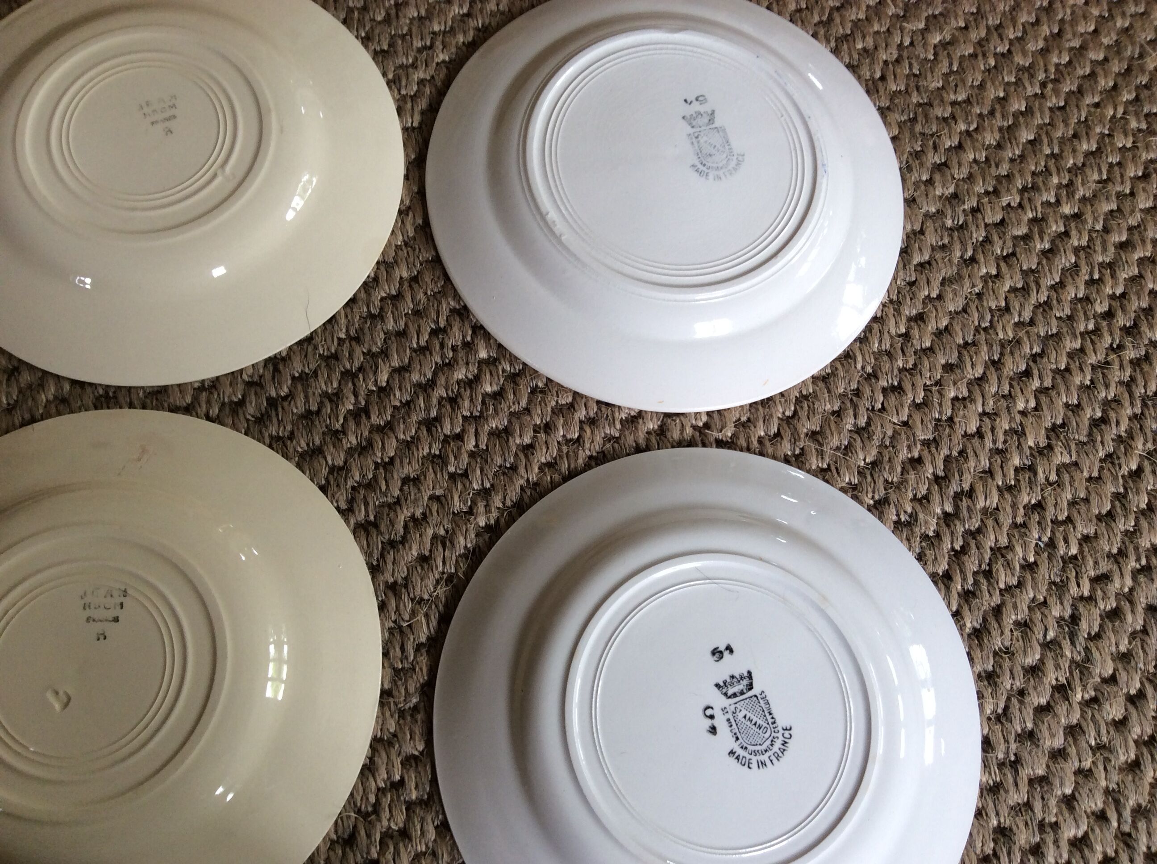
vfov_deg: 44.1
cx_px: 578
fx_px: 1068
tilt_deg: -72.2
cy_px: 432
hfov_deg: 56.9
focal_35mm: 32
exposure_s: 1/33
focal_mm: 3.3
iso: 40
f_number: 2.4
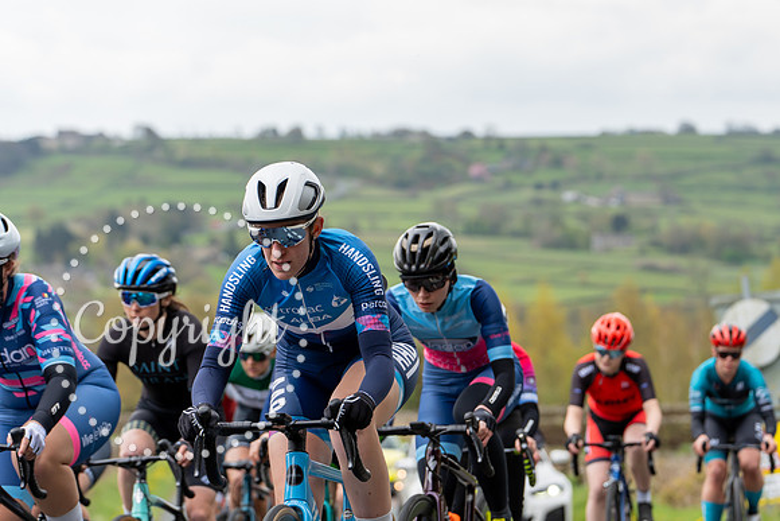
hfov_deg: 15.8
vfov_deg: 10.6
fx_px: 2812
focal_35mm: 130
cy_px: 222
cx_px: 448
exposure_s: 1/640
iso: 200
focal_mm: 113
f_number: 4
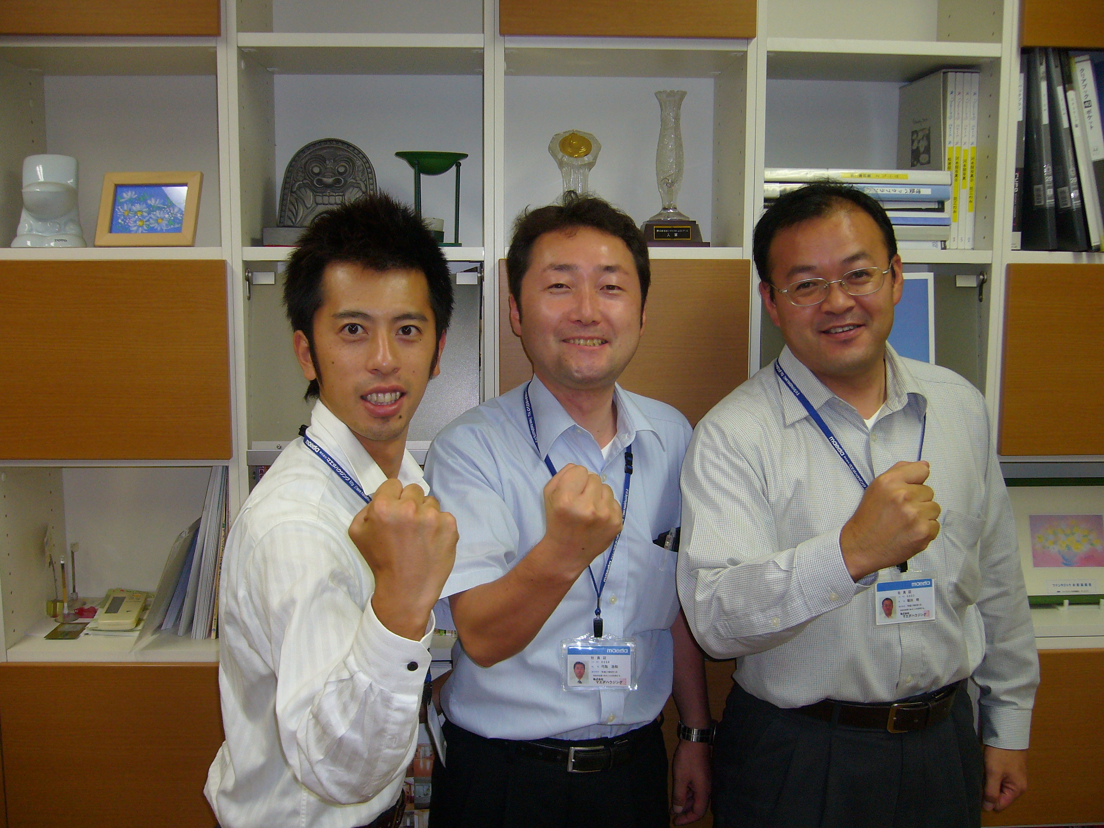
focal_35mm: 35
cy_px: 414
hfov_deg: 52.6
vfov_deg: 40.7
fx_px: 1116
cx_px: 552
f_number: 2.8
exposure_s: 1/60
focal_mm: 5.8
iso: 100
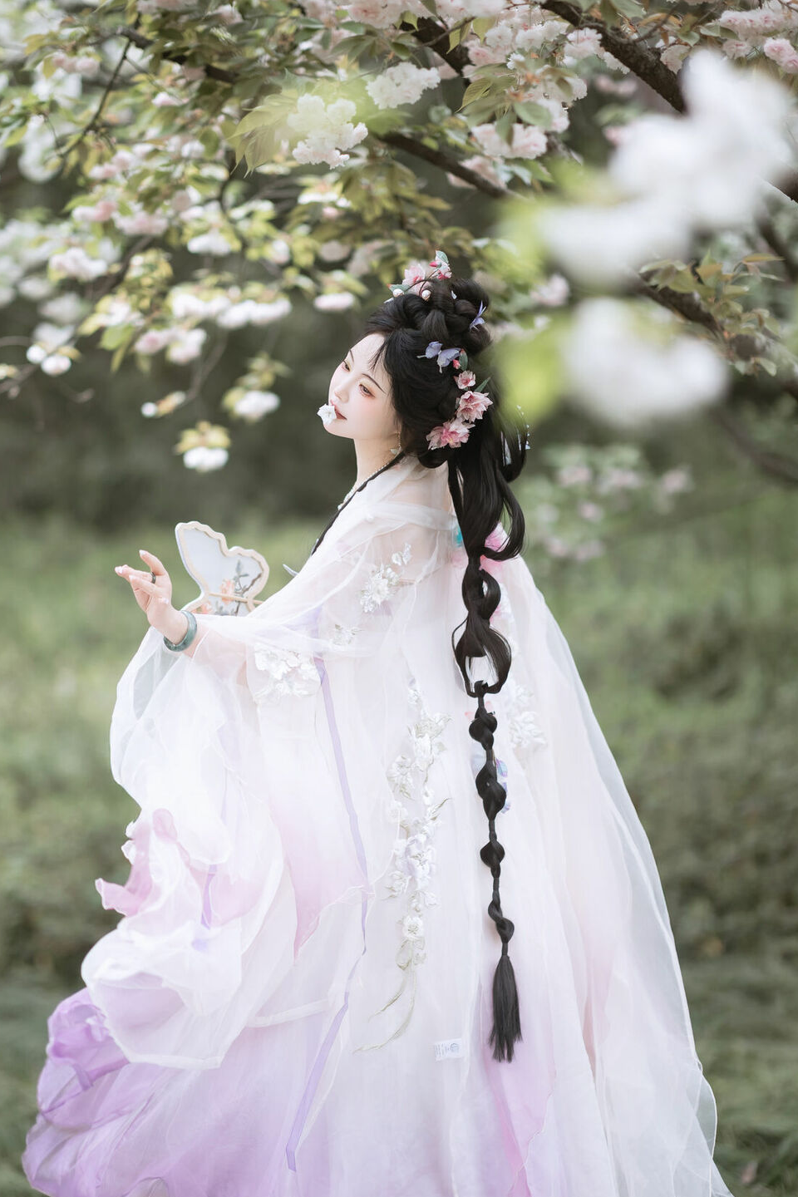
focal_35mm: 93
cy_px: 627
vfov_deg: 21.9
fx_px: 3092
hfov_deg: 14.7
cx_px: 366
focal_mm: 85
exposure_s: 1/1250
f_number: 1.4
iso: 100
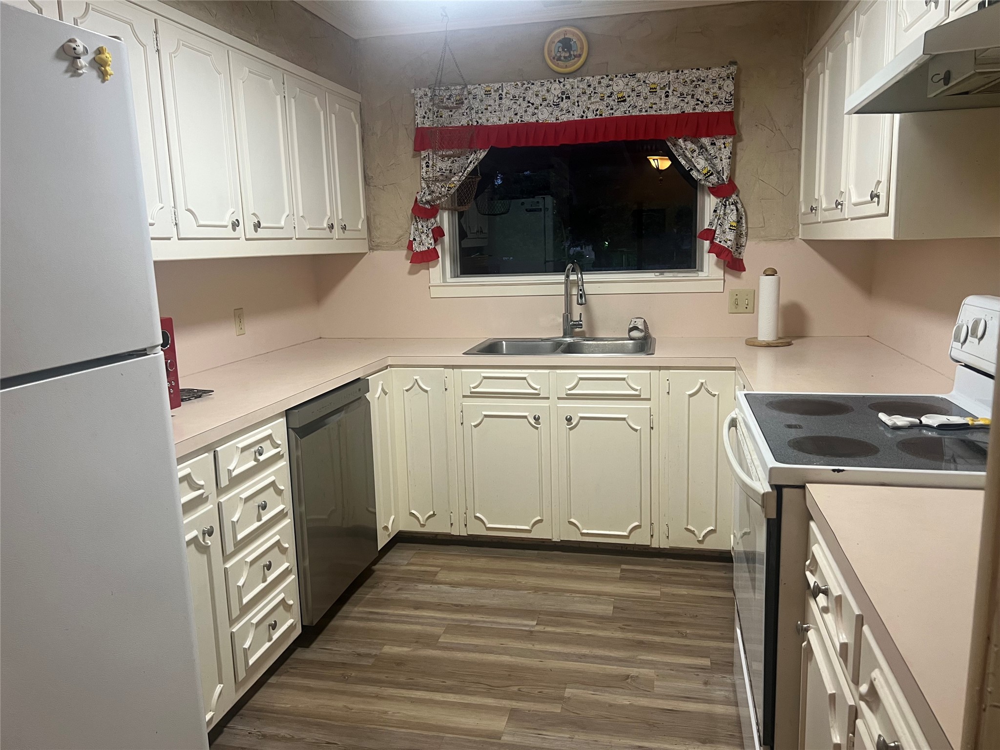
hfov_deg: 67.3
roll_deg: +1.1
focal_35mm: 26
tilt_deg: -10.3
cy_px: 375
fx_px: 751
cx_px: 500
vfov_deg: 53.1
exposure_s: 1/60
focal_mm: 5.7
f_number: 1.5
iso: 100
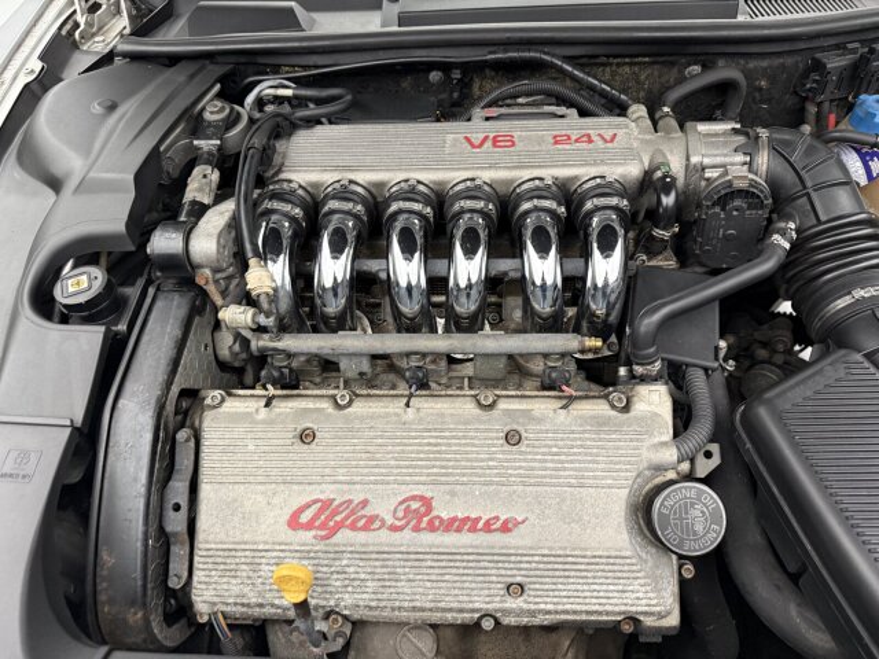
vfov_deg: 56.8
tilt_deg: -46.3
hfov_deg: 71.6
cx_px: 440
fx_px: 609
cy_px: 330
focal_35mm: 24
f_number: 1.78
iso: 320
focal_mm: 6.76
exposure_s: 1/49
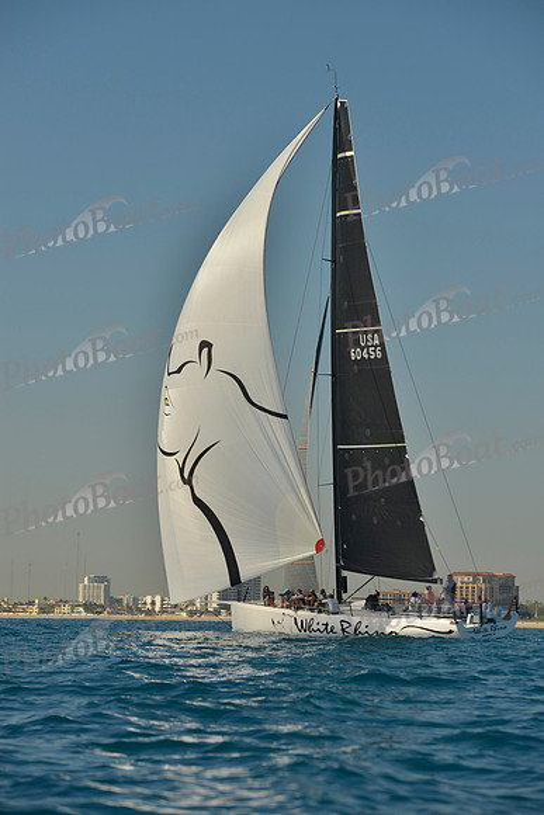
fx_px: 2628
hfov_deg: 11.8
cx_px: 272
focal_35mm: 116
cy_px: 408
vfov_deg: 17.6
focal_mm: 116
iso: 200
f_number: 7.1
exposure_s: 1/800
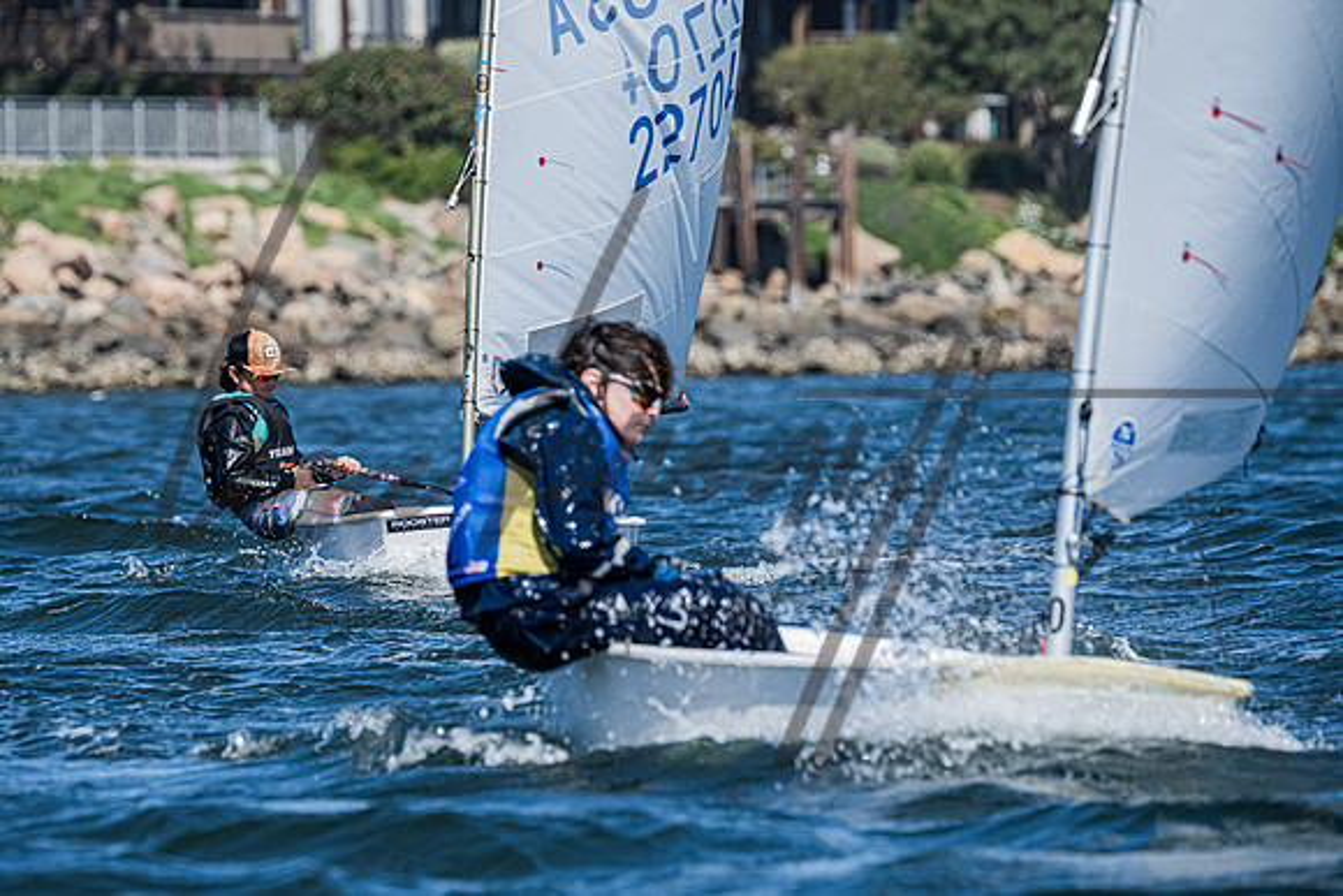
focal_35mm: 396
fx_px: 14789
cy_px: 417
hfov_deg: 5.2
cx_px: 486
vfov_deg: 3.5
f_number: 8
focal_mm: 310
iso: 320
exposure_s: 1/1000
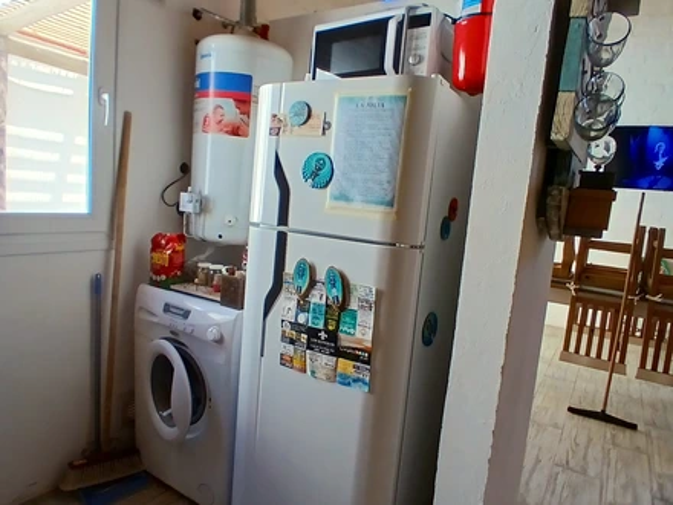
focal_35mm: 17
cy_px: 252
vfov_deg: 74.7
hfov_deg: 91.0
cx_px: 336
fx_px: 331
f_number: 2.2
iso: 80
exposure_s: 1/100
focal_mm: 1.4
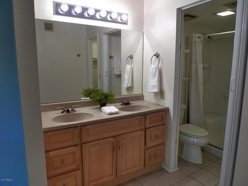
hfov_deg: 71.6
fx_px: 172
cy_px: 93
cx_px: 124
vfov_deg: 56.8
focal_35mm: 24
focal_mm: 5.1
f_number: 2
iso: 400
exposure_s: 1/30
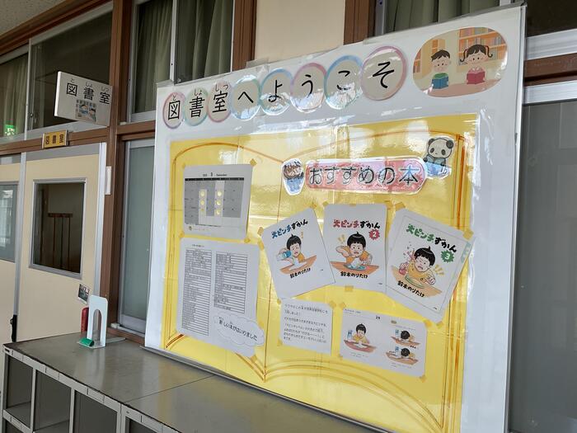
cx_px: 288
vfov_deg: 48.2
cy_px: 216
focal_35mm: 29
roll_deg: -2.0
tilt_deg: -1.2
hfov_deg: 61.7
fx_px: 483
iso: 20
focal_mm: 3
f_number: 1.8
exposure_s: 1/120
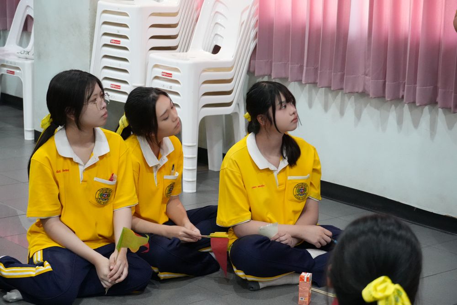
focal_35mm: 88
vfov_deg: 15.5
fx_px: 1124
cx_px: 228
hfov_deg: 23.0
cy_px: 152
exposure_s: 1/125
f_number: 5.6
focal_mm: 59
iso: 5000
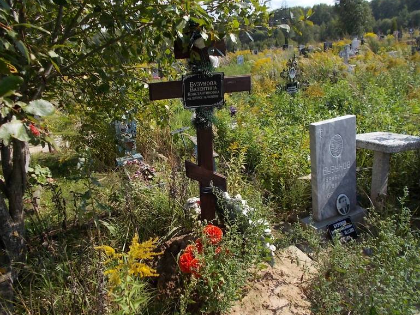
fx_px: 328
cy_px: 158
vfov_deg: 51.4
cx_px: 206
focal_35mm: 27
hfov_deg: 65.3
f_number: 8
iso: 80
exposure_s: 1/125
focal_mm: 4.6
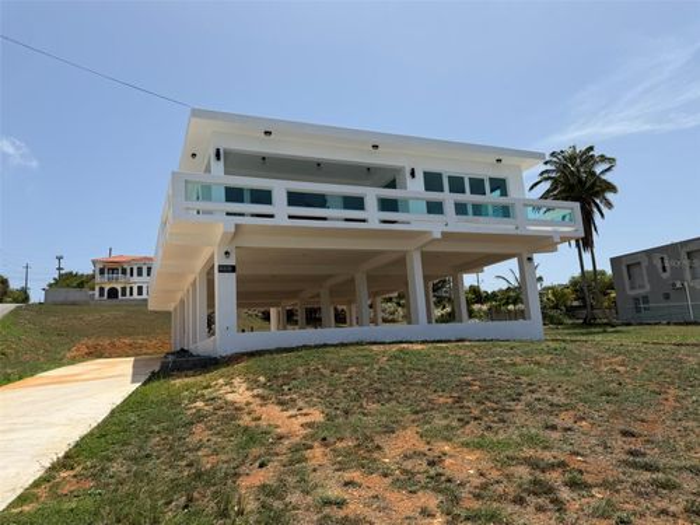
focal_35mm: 24
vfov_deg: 56.8
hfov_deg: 71.6
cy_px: 262
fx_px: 485
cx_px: 350
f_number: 1.78
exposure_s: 1/5714
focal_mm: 6.76
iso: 80
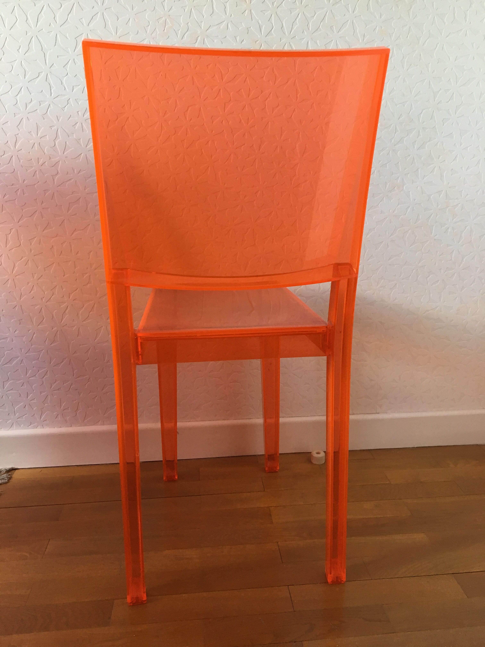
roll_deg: +0.3
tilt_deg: -11.8
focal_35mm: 29
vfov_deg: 61.7
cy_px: 324
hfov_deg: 48.2
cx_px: 242
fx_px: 542
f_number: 2.2
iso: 100
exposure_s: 1/33
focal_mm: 4.15
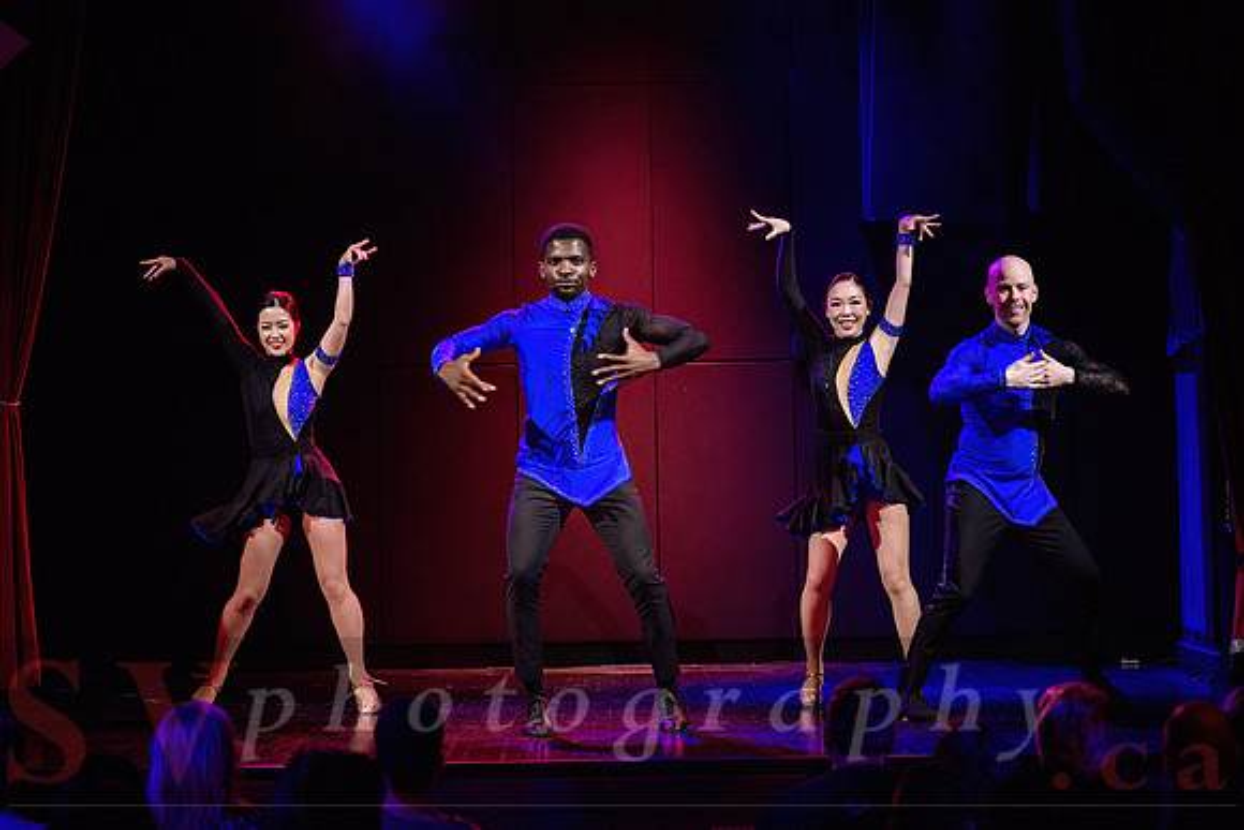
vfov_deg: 11.1
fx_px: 4288
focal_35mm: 124
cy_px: 415
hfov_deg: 16.5
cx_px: 622
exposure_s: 1/200
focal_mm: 120
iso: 2500
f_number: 2.8
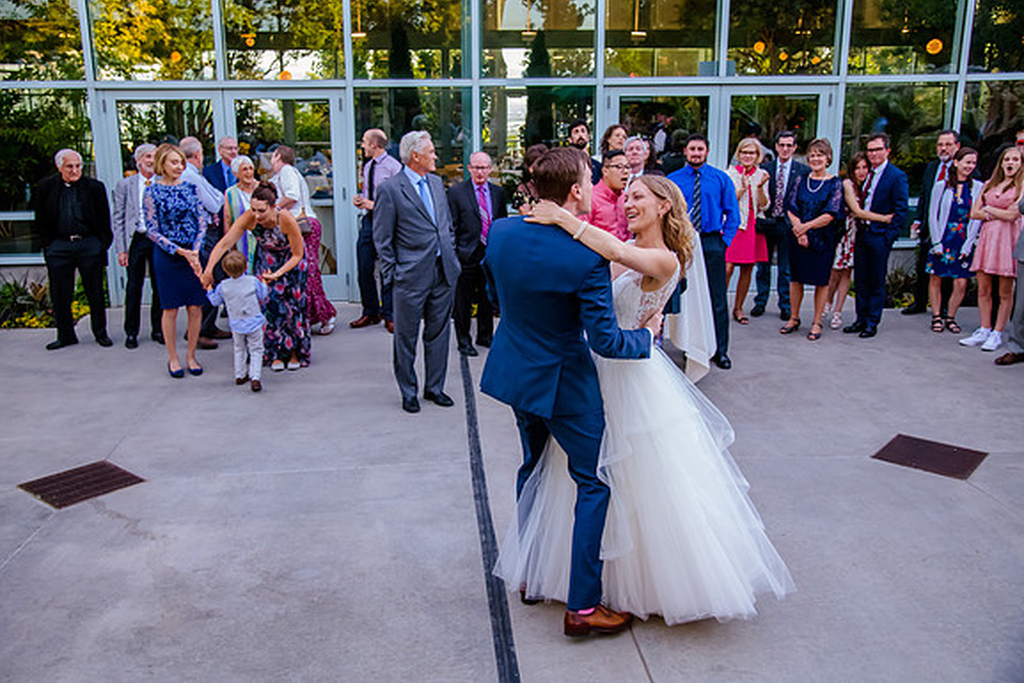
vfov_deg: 40.0
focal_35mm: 33
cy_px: 324
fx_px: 939
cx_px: 484
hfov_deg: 57.2
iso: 3200
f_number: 5
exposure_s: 1/320
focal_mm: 31
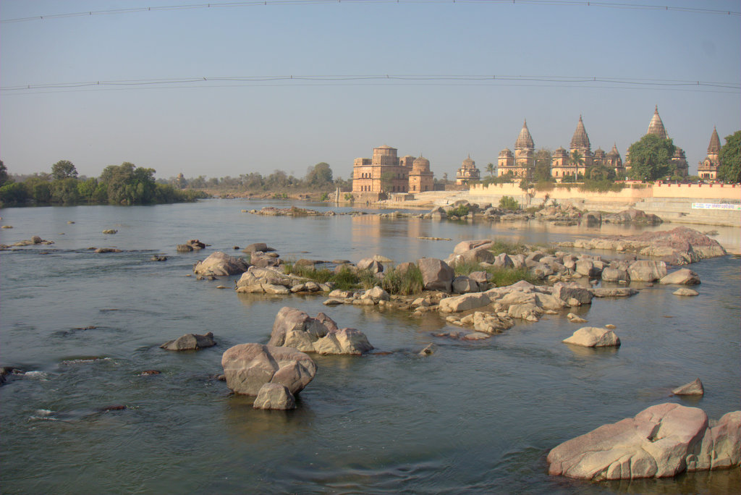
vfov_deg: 36.0
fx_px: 762
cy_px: 248
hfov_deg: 51.9
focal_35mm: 37
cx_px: 370
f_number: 5.6
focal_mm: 13.75
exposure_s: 1/500
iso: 125
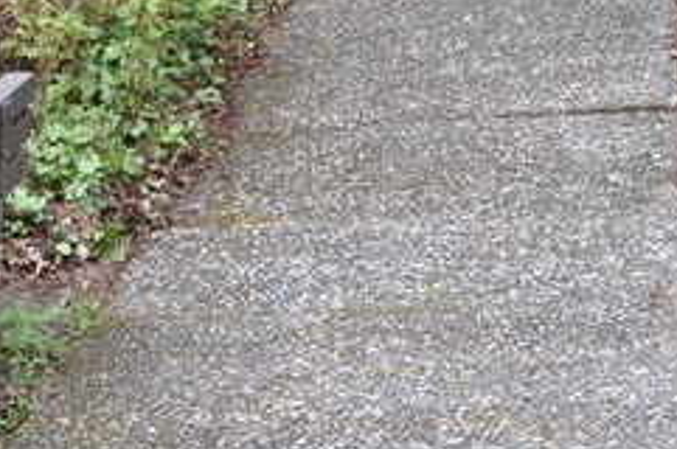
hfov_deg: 11.7
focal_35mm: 176
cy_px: -297
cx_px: 289
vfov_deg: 7.6
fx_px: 3305
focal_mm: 26
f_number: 5.6
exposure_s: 1/125
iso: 220
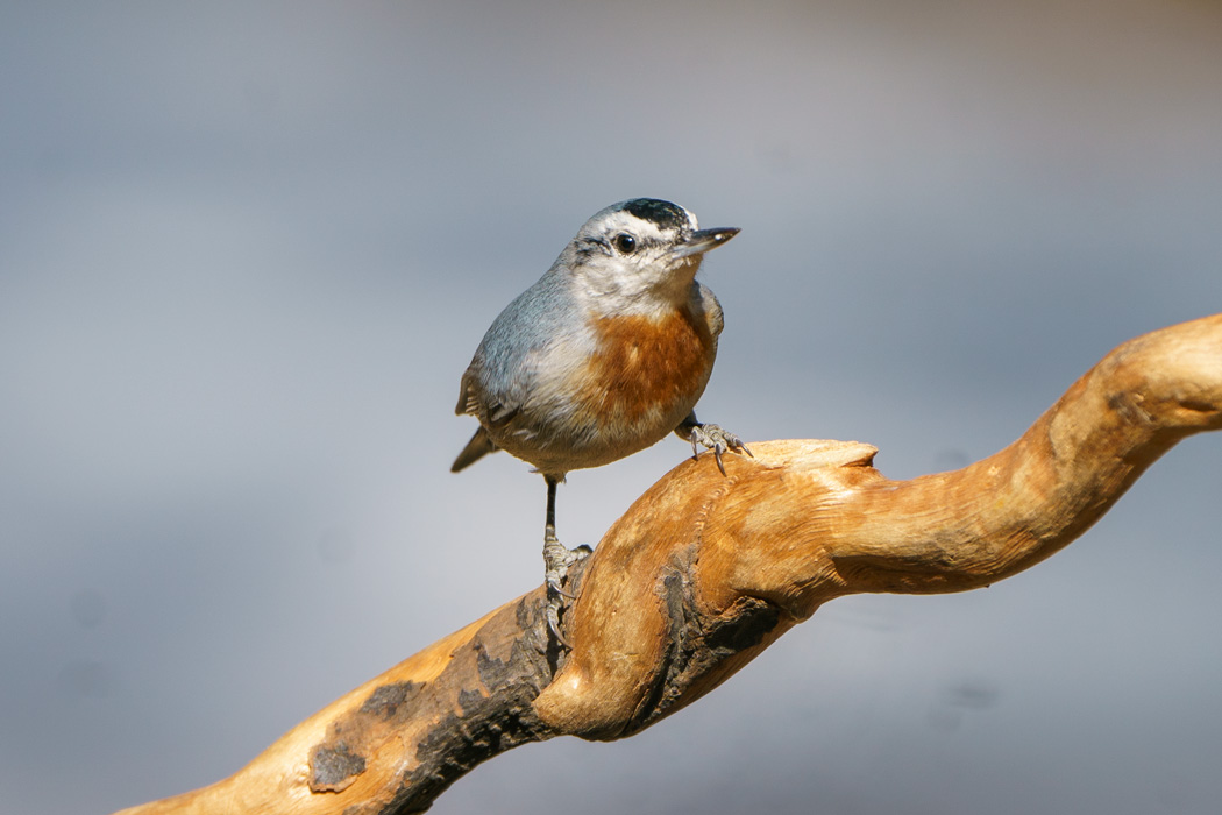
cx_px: 611
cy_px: 408
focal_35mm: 600
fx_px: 20365
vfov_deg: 2.3
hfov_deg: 3.4
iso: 250
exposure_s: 1/500
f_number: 7.1
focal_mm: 600
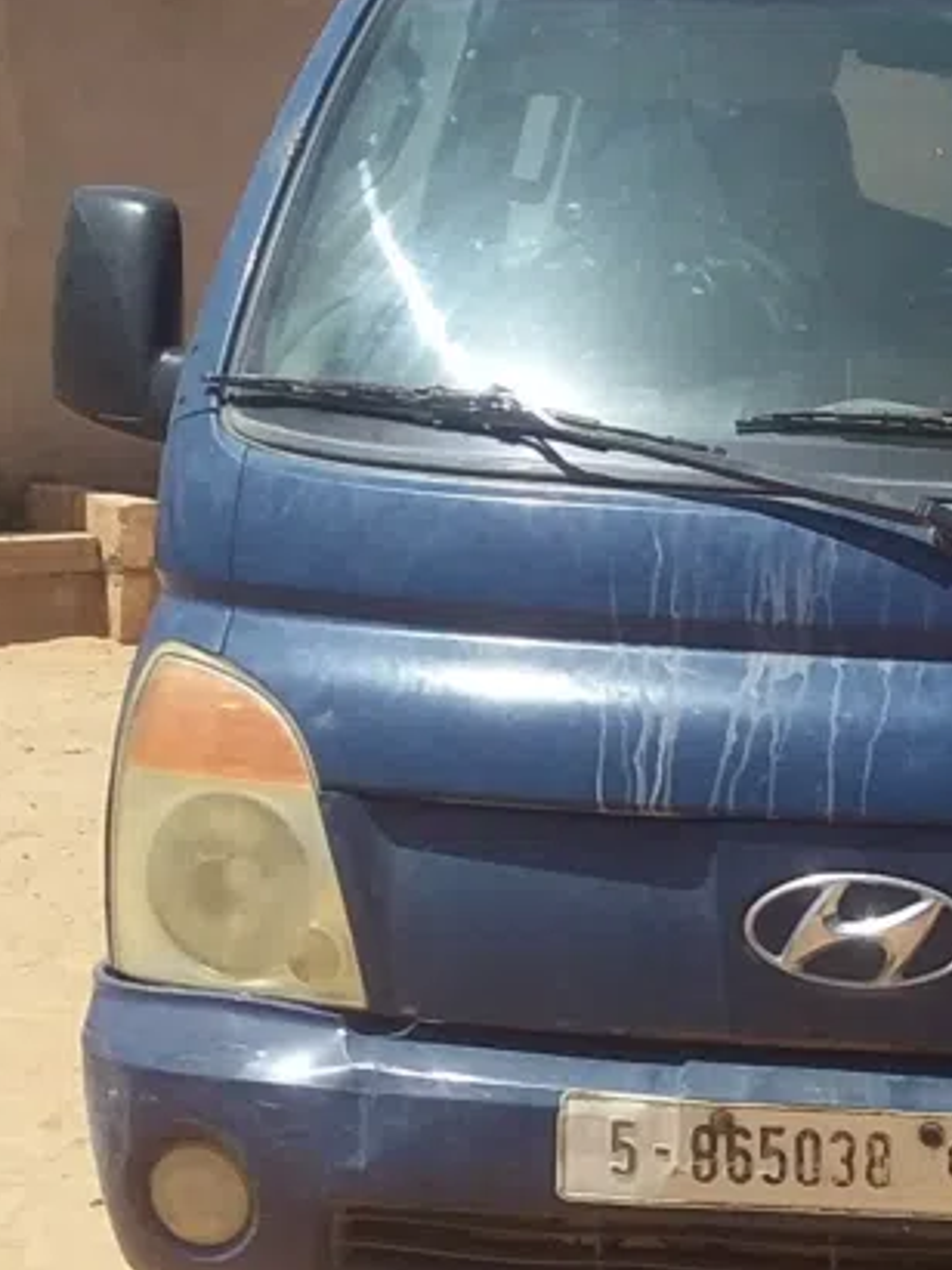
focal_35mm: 103
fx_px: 3779
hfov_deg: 14.1
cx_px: 1039
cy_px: 1058
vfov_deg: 18.9
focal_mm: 3.3
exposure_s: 1/1684
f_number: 2.2
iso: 40
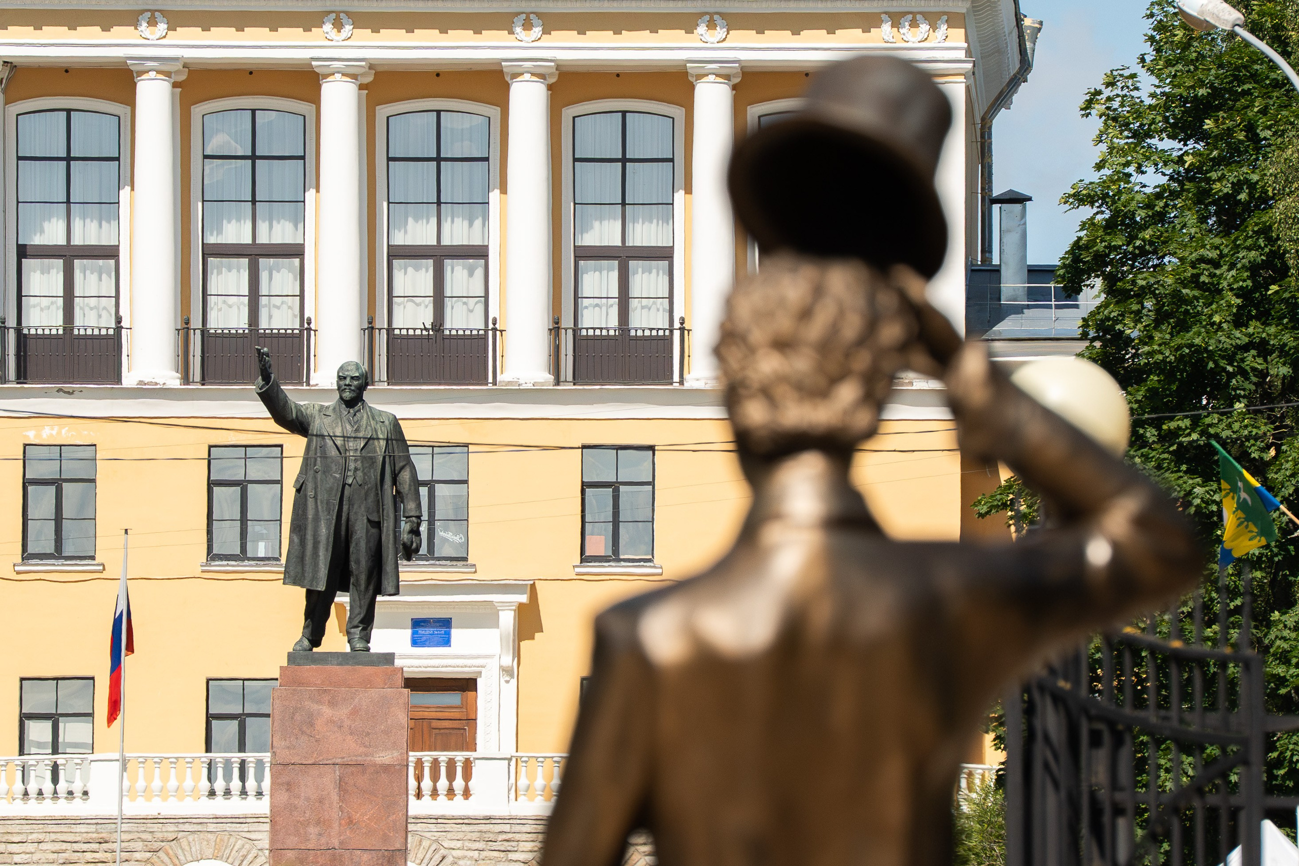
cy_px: 481
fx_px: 15528
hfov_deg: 4.8
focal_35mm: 430
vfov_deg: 3.2
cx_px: 627
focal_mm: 180
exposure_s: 1/8000
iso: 1600
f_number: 6.3
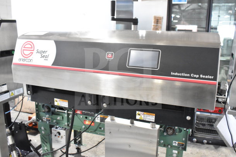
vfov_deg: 40.0
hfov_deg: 57.2
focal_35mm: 33
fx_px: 216
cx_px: 118
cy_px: 78
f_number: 7.1
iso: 6400
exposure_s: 1/200
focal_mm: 22
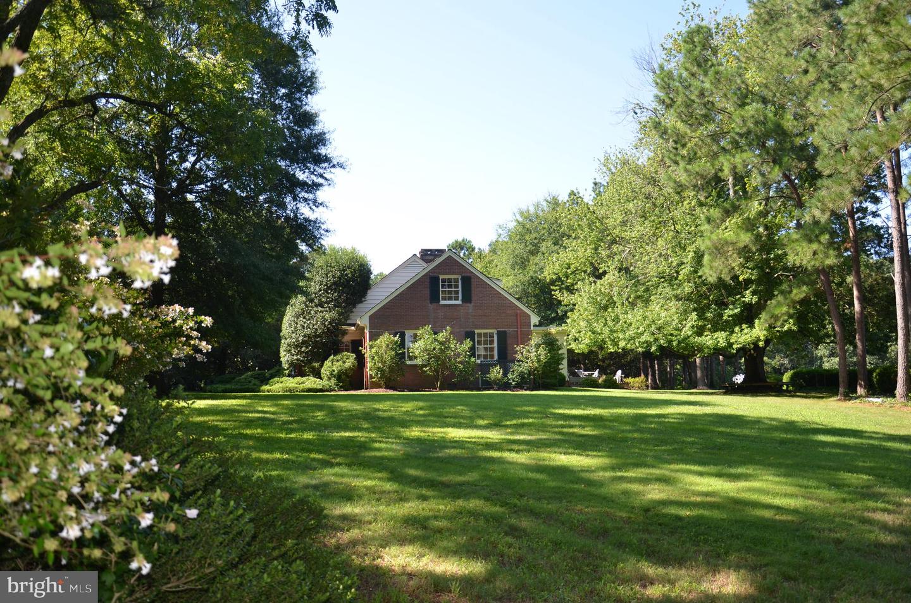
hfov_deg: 59.6
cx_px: 456
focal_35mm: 32
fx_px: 795
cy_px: 302
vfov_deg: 41.5
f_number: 4
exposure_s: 1/250
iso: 110
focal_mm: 21
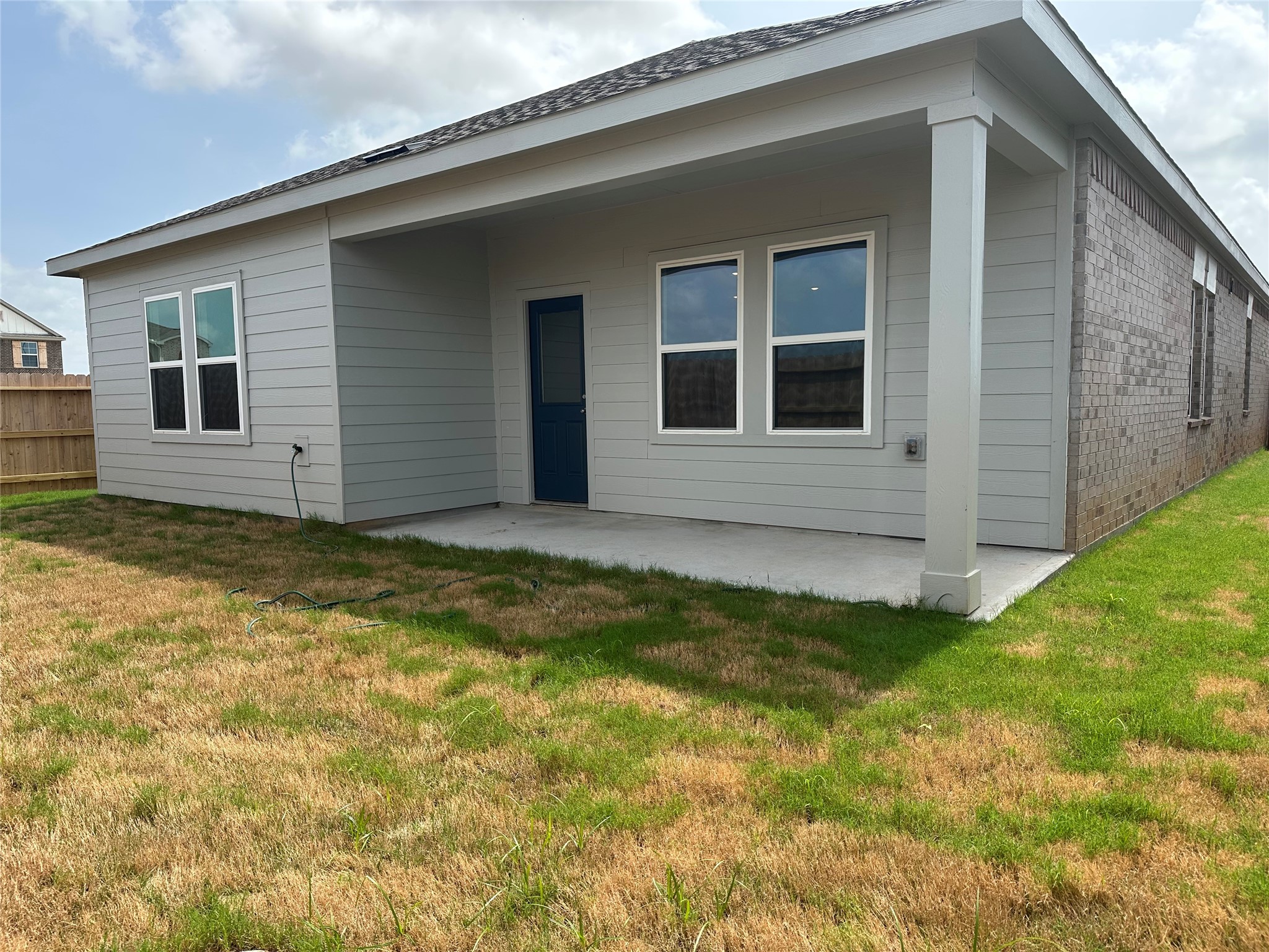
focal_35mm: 24
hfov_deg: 71.6
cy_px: 476
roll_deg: +0.1
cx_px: 634
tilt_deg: -4.5
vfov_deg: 56.8
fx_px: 880
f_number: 1.78
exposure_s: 1/2882
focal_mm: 6.86
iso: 80
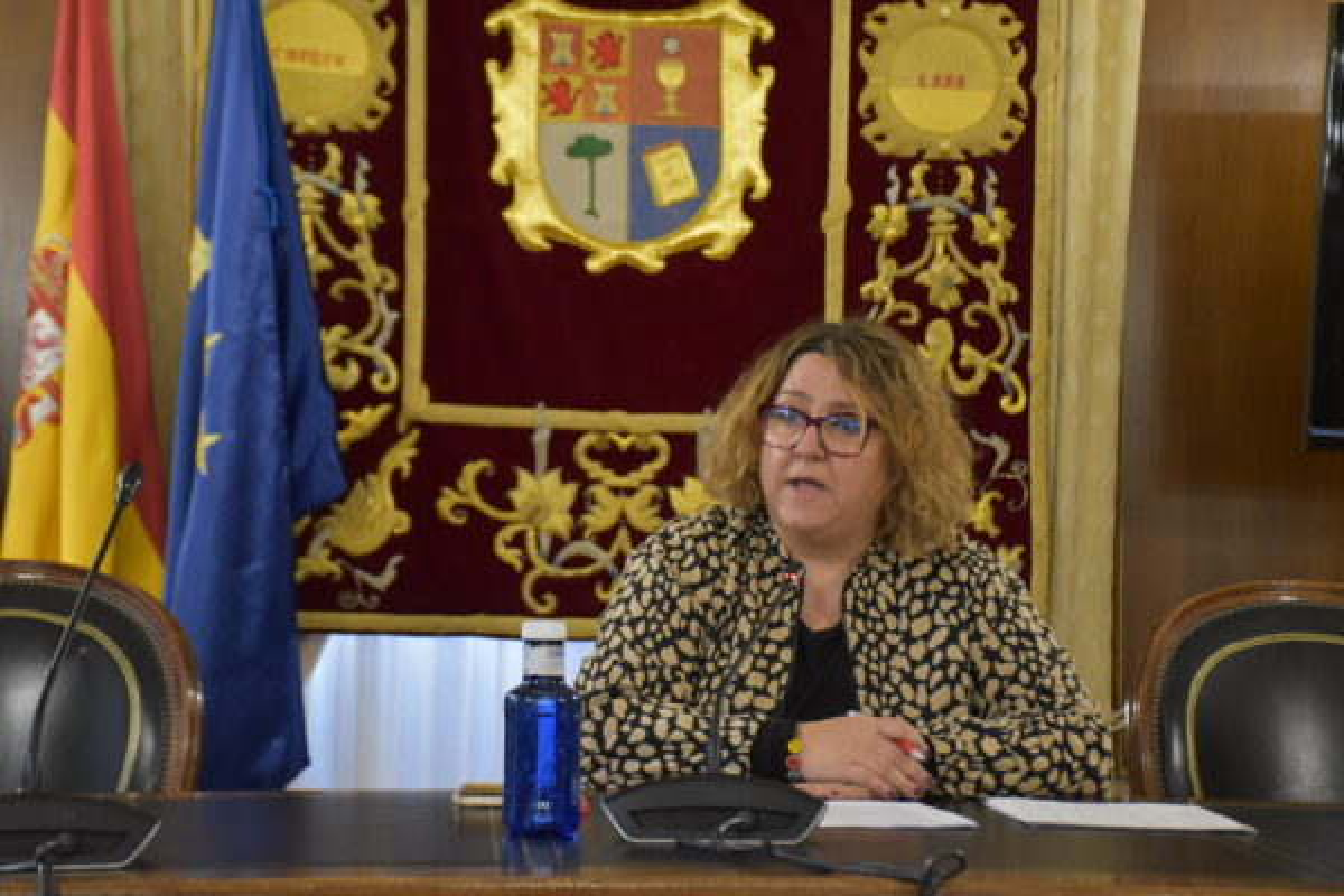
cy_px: 448
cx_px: 672
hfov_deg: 24.2
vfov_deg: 16.3
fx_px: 3136
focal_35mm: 84
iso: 2800
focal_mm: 56
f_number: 4.8
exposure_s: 1/125
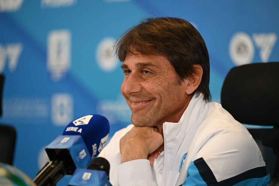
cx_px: 140
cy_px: 93
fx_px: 1550
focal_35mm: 200
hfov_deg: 10.3
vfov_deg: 6.9
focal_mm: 200
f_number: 3.2
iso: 3200
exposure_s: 1/250
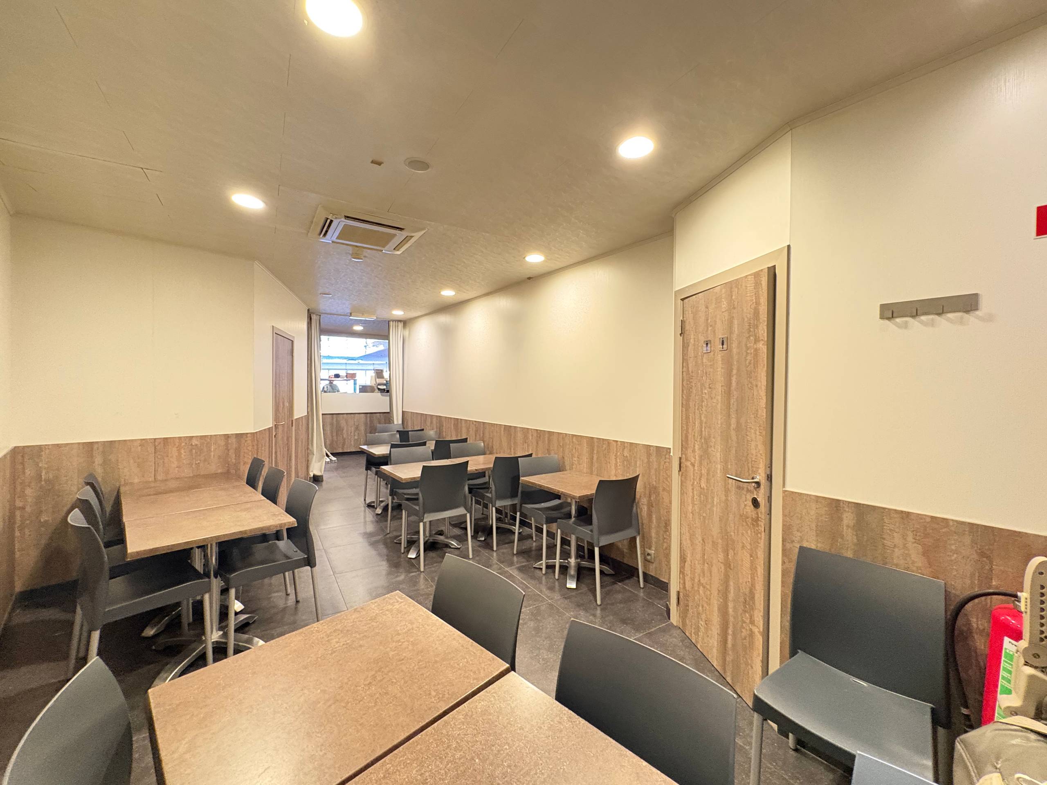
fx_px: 423
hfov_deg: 102.1
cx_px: 524
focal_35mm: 14
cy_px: 392
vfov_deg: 85.7
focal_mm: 2.22
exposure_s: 1/25
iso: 1000
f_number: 2.2
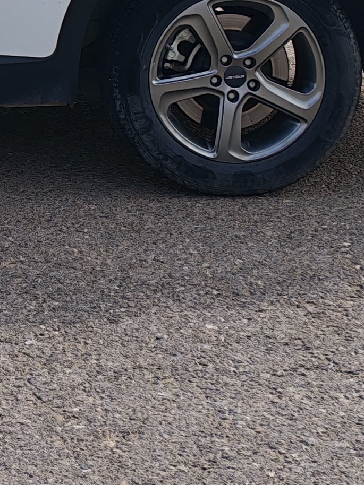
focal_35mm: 121
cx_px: -242
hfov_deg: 11.5
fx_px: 1697
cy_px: -86
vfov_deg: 15.7
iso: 50
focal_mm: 6.12
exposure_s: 1/1900
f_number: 1.9
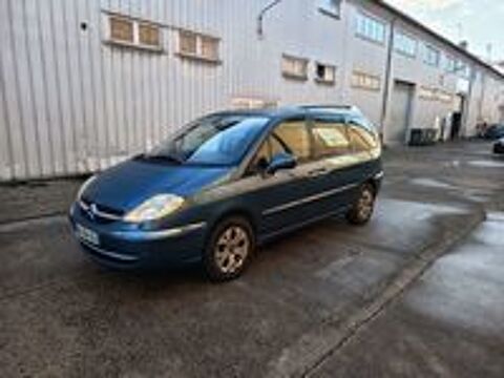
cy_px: 189
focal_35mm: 24
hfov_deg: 71.6
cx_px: 252
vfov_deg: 56.8
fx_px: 349
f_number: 1.7
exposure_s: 1/100
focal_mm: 5.24
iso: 80
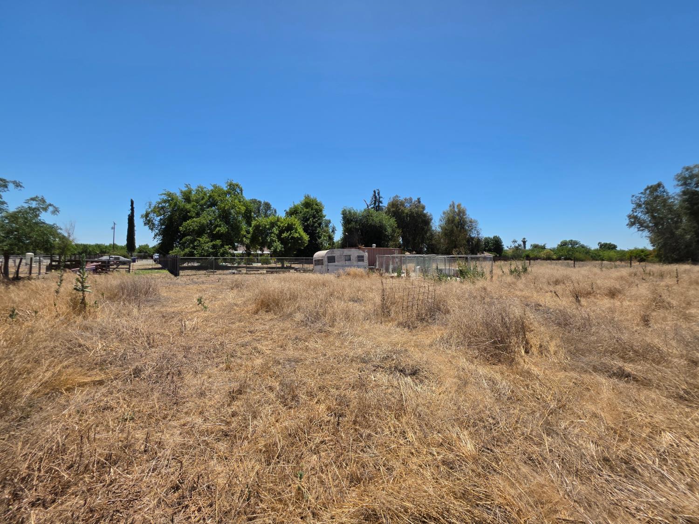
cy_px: 262
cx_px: 350
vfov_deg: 89.9
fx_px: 263
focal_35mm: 13
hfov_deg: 106.2
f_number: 1.9
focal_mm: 2.2
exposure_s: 1/2510
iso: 40
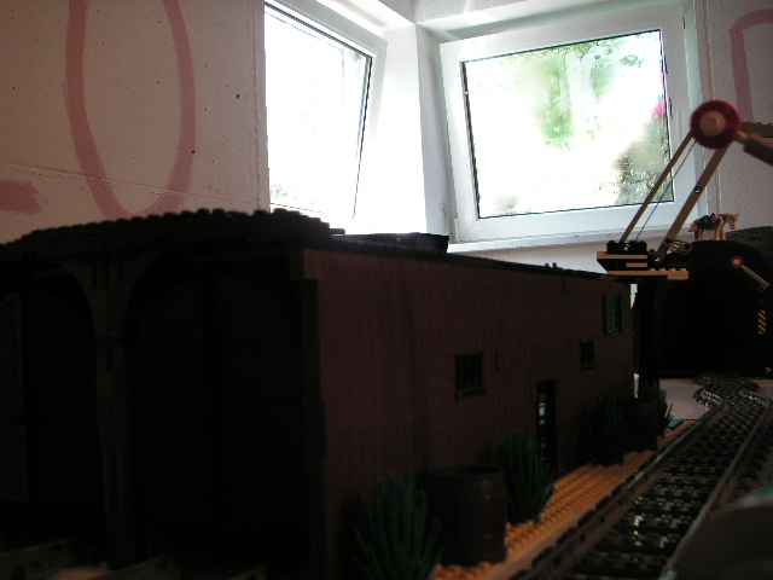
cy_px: 290
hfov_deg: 49.0
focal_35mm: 38
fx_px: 849
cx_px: 386
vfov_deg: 37.7
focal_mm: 6.3
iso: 80
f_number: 3.3
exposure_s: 1/45
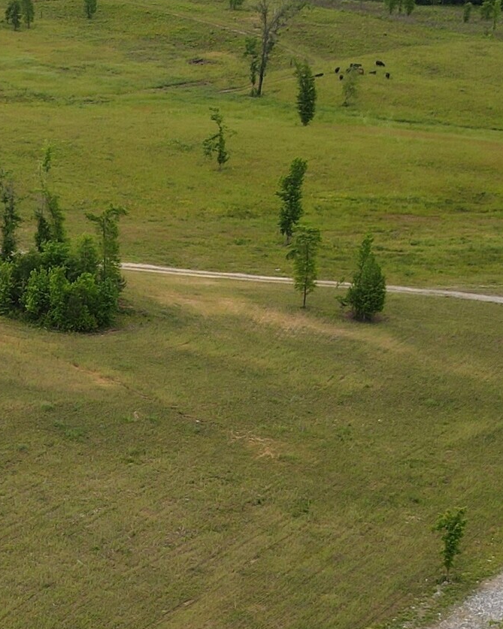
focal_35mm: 86
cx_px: -272
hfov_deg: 16.2
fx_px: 1601
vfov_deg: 22.2
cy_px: 415
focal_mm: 4.5
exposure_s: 1/500
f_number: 2.8
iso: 100
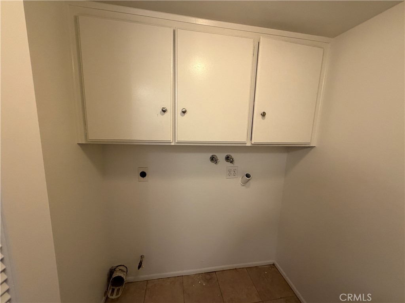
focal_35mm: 14
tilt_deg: -9.6
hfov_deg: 102.1
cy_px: 152
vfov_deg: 85.7
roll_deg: -1.4
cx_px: 202
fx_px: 164
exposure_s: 1/60
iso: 400
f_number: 2.2
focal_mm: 2.22
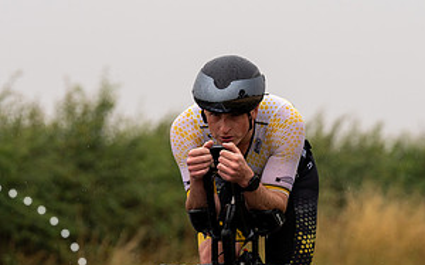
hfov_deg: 4.8
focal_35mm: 435
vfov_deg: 3.0
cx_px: 232
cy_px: 224
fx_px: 5035
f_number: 4
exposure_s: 1/1000
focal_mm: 170
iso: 100
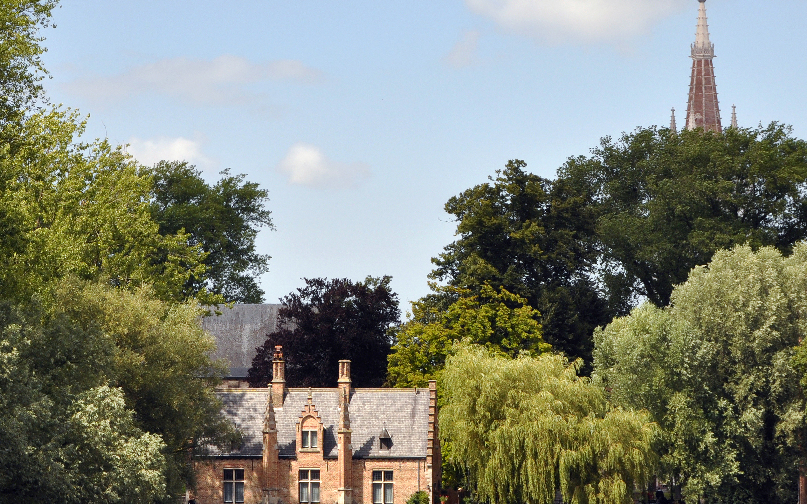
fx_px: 2837
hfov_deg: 16.2
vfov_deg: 10.2
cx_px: 384
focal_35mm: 129
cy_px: 204
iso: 320
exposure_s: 1/320
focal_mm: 50
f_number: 11
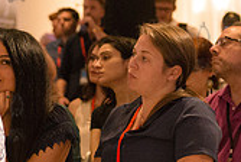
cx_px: 16
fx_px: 1395
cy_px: 116
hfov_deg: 9.8
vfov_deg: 6.6
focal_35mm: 208
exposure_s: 1/200
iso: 4000
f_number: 2.8
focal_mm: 60
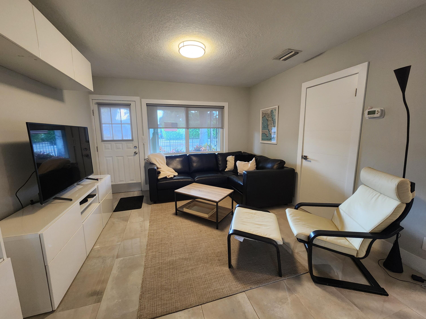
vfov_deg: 89.9
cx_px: 213
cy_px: 160
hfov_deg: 106.2
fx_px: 160
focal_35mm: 13
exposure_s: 1/60
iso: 400
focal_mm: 2.2
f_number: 2.2
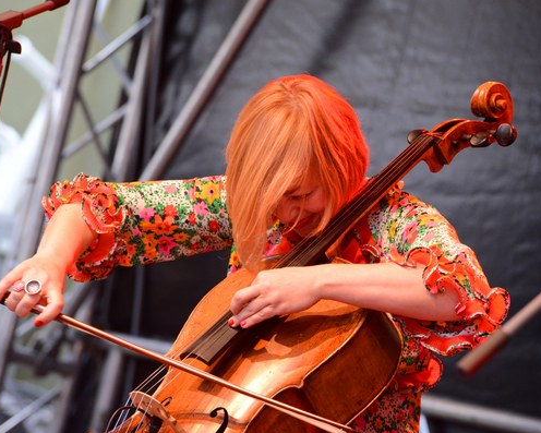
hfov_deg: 8.5
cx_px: 297
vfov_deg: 6.8
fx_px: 3635
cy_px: 217
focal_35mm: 227
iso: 4000
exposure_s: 1/200
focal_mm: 200
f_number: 7.1
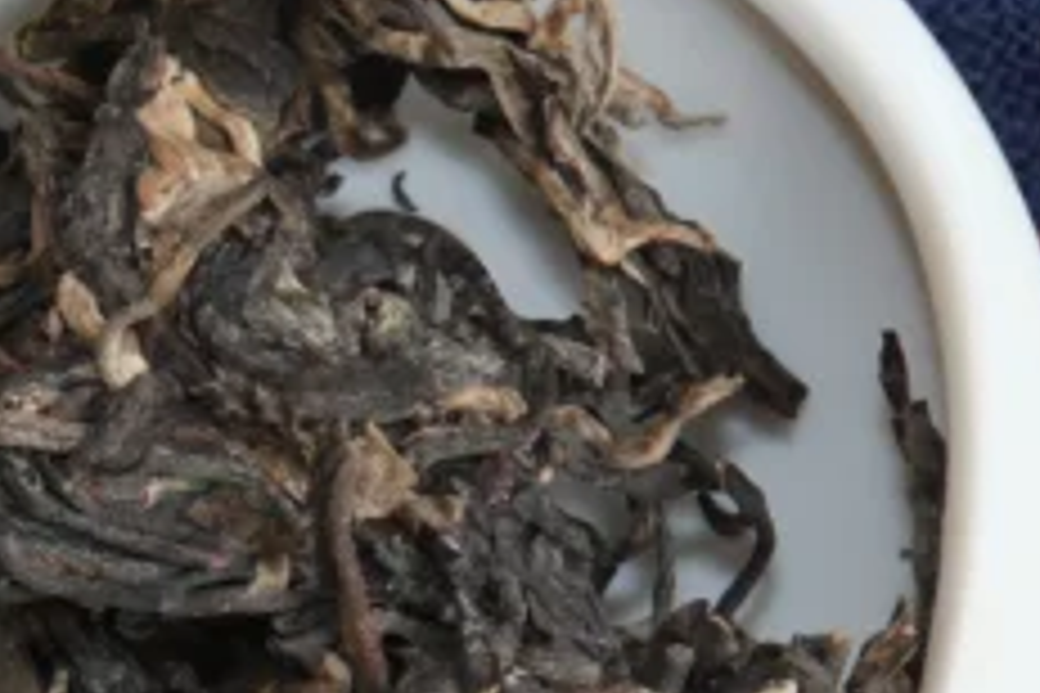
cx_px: -491
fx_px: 14530
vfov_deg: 2.7
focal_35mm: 503
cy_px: 925
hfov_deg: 4.1
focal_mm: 80
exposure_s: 1/20
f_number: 8
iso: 320
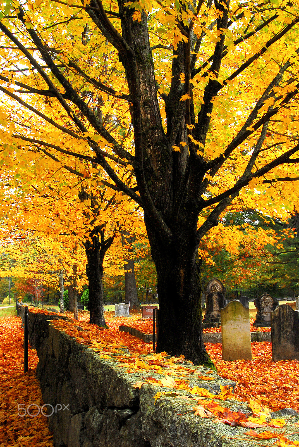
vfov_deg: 41.1
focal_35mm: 48
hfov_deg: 28.2
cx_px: 150
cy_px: 224
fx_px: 596
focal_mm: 32
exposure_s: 1/2
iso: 320
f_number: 25
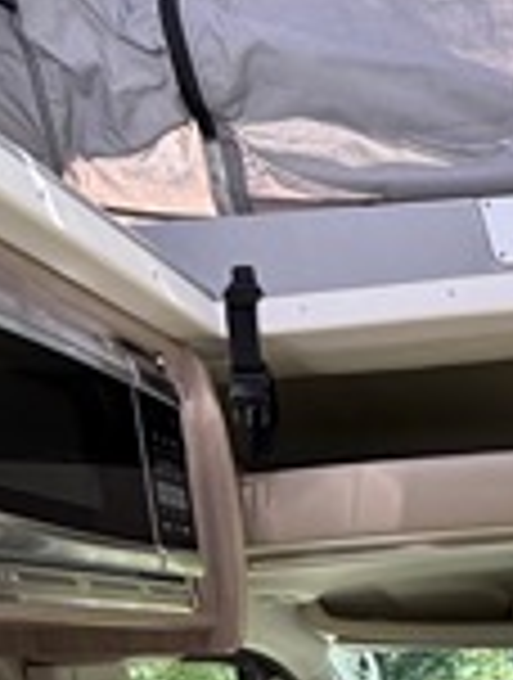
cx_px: 666
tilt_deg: -10.7
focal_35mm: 37
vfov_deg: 38.1
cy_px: 806
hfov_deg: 30.6
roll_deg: +1.3
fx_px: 728
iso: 64
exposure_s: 1/178
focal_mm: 2.22
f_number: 2.2
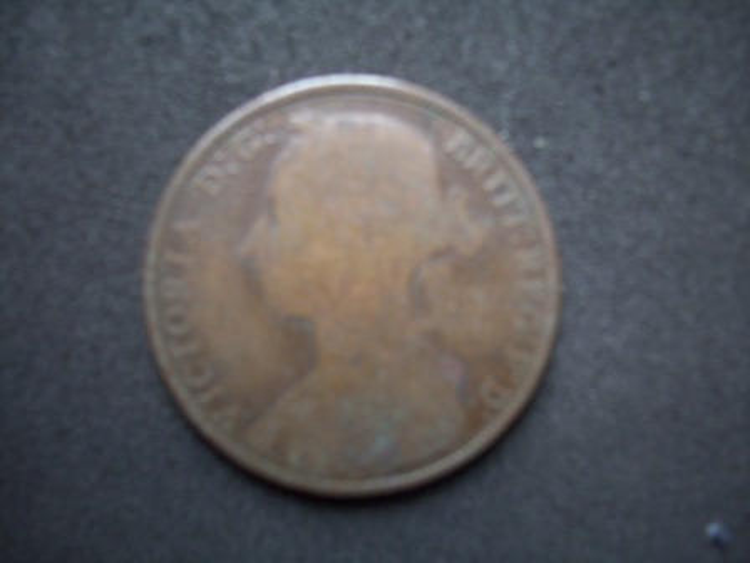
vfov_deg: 41.8
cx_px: 375
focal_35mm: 34
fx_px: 737
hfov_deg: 54.0
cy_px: 282
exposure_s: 1/8
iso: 160
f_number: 2.9
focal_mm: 5.7
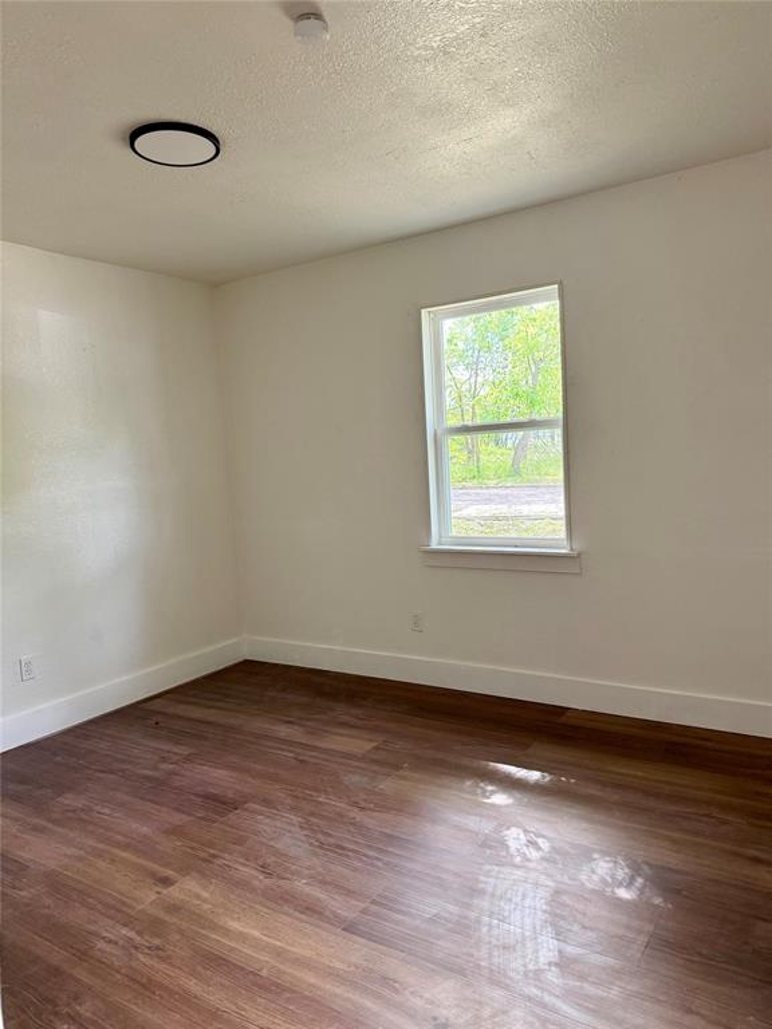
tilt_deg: -4.5
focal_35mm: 24
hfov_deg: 56.8
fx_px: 714
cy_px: 514
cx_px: 386
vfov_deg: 71.6
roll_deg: +2.9
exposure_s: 1/60
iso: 250
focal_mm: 6.76
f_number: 1.78
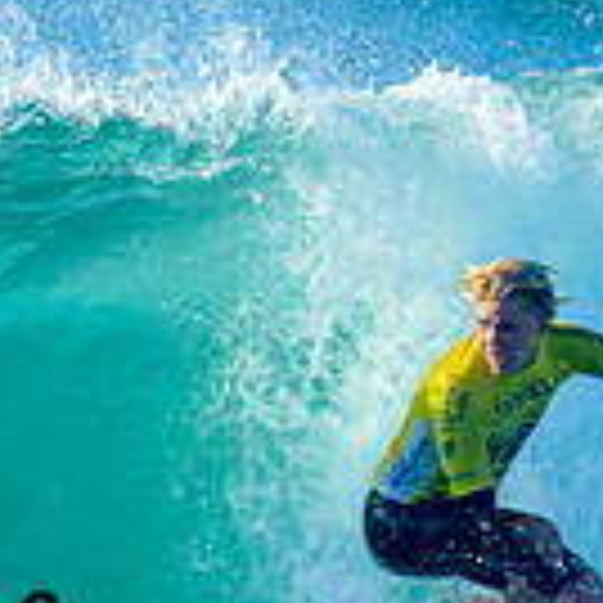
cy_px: 482
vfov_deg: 0.4
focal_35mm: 4035
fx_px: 79522
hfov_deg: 0.4
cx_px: -31
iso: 450
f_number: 6.3
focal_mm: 800
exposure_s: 1/2000
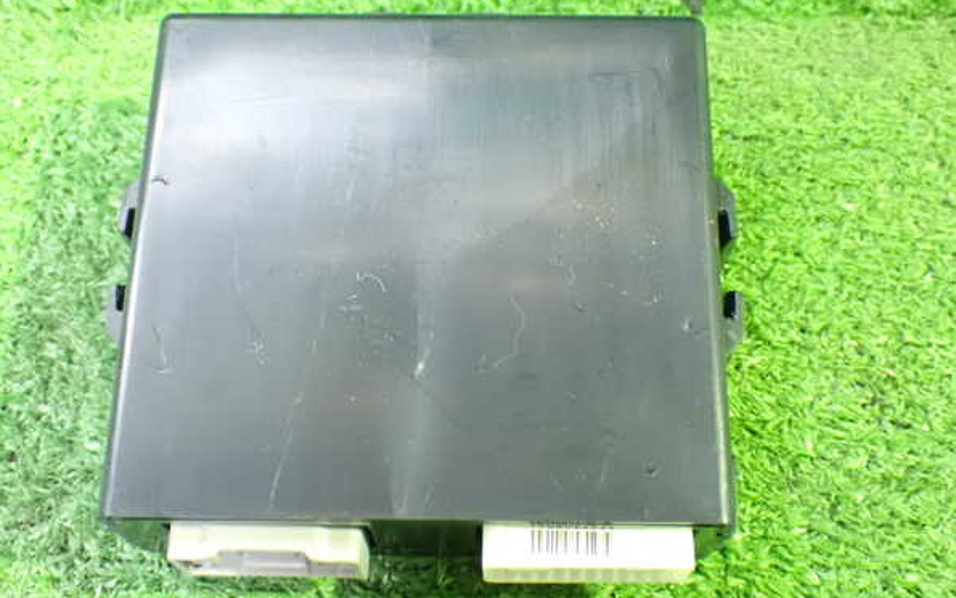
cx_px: 479
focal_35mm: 47
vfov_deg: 27.4
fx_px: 1225
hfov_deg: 42.6
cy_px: 291
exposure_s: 1/20
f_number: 2.9
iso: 1600
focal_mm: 7.84
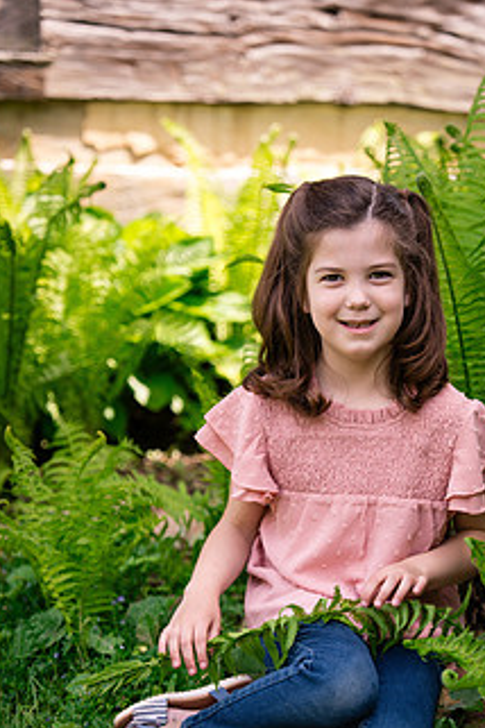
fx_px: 1980
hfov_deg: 13.9
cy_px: 451
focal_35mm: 98
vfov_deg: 20.8
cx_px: 329
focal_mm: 70
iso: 100
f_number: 2.8
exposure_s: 1/500
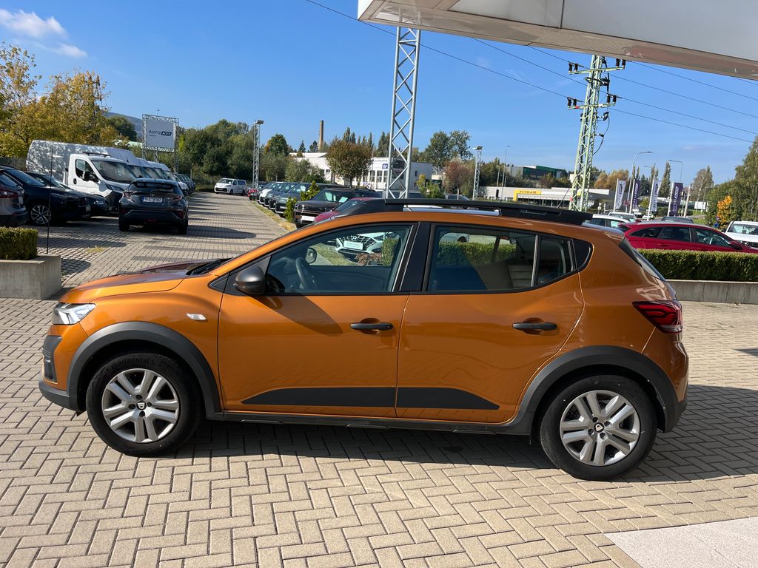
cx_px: 379
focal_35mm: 26
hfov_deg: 67.3
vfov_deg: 53.1
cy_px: 284
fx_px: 569
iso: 50
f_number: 1.6
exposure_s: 1/2309
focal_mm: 5.1
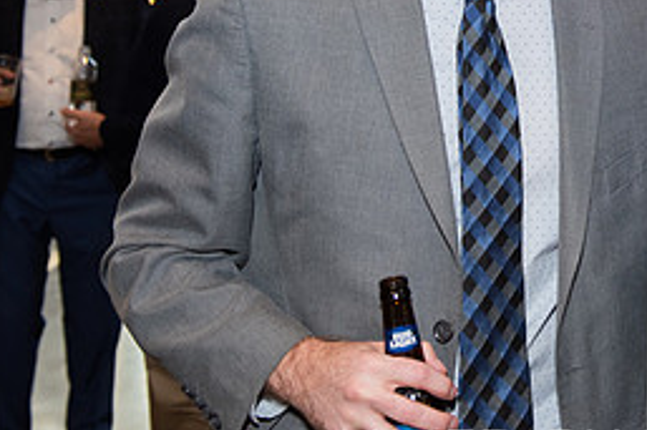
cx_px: 651
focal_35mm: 89
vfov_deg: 15.1
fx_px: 1598
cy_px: -3
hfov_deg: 22.0
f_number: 4
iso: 640
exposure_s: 1/250
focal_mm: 38
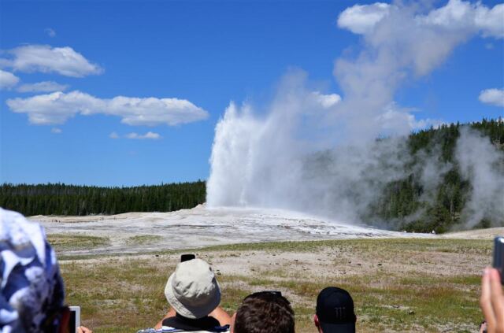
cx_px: 252
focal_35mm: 54
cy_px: 166
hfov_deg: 37.0
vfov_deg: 24.9
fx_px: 754
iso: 200
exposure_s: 1/640
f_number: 13
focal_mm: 36
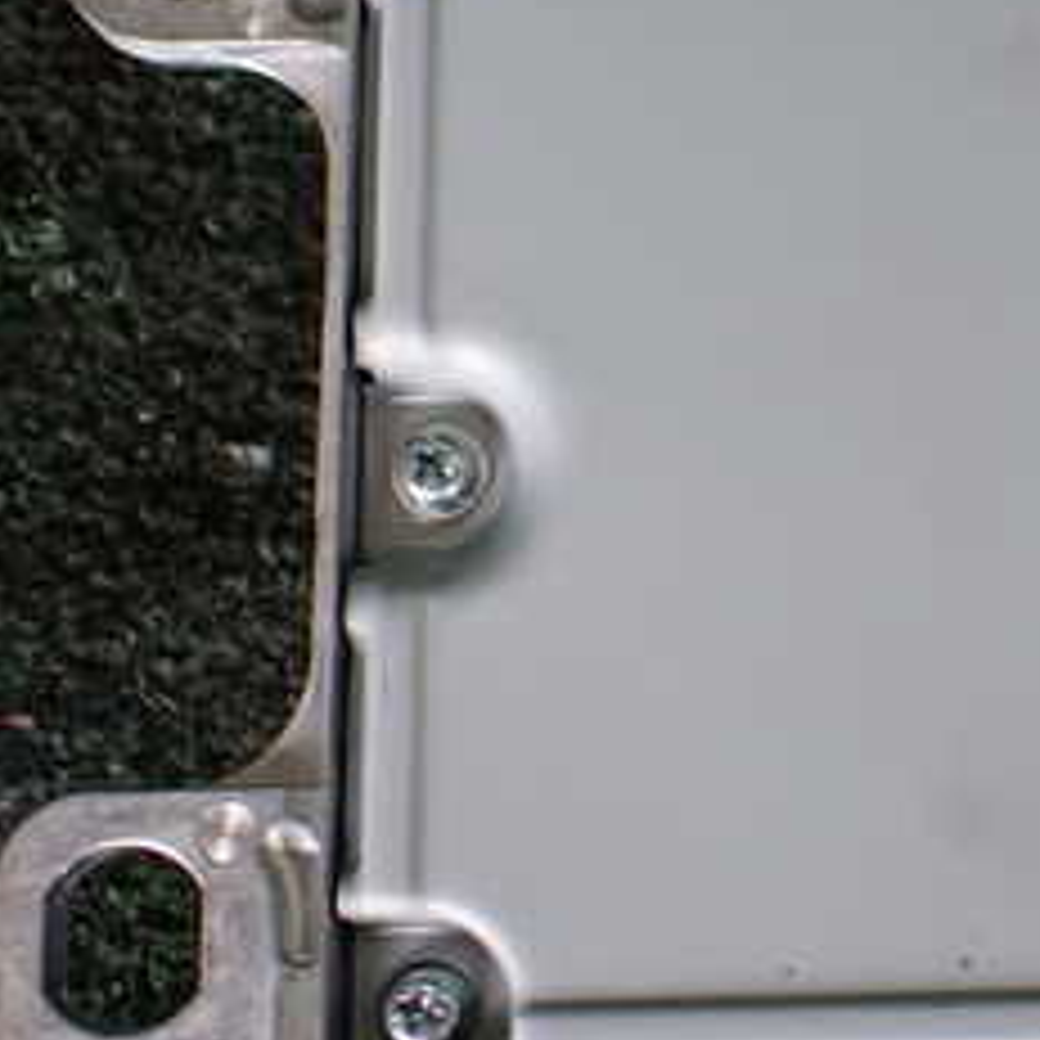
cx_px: 914
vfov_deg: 24.9
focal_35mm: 69
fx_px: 2345
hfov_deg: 24.4
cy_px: 374
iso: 160
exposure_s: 1/125
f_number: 2.3
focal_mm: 5.4
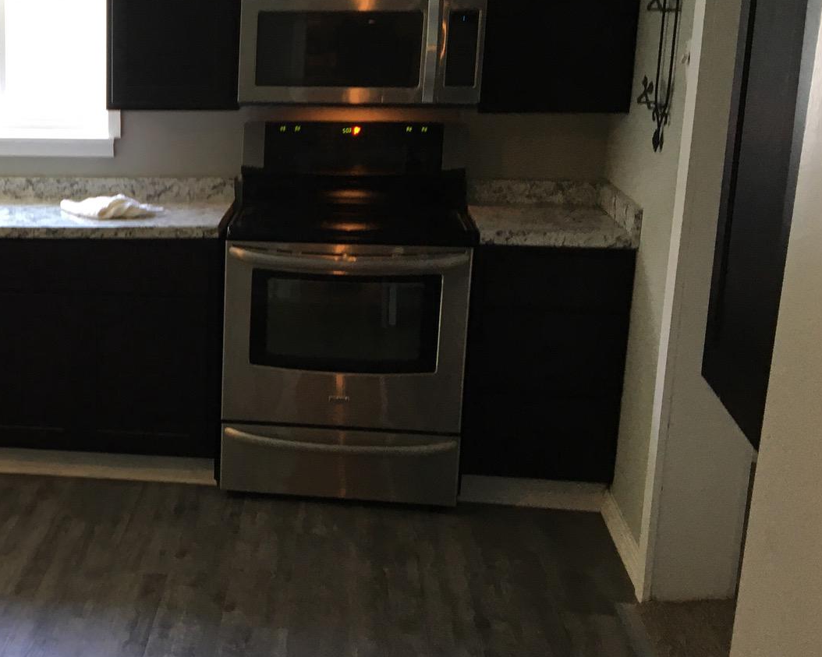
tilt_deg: -16.0
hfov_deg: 32.5
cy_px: 352
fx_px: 1338
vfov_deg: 27.6
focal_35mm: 55
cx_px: 83
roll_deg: -0.3
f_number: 2.2
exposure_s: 1/30
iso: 50
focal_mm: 4.15
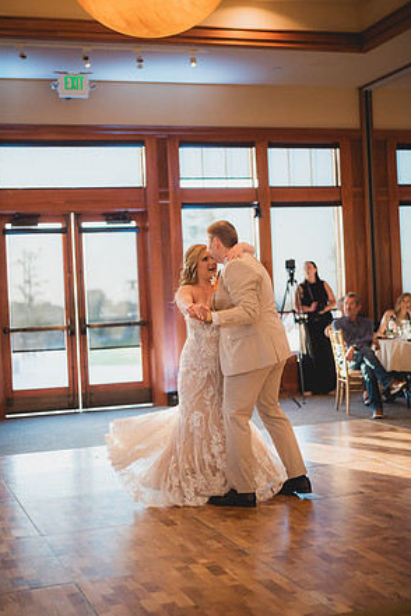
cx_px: 203
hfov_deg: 26.5
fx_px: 873
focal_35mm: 51
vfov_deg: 38.9
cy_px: 303
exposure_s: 1/1250
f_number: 1.4
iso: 1250
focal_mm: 50
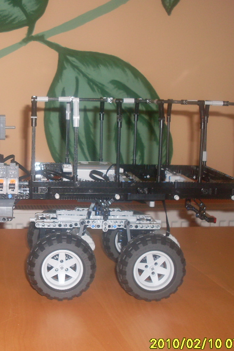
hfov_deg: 22.9
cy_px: 188
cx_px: 37
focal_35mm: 58
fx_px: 566
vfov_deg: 34.5
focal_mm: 6.3
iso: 100
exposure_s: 1/45
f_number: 2.8
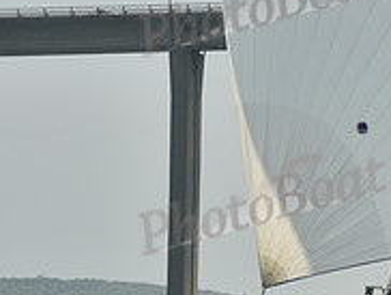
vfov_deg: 3.6
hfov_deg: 4.8
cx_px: 554
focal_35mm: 413
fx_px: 4671
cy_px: 281
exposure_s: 1/640
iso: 250
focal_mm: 135
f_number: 6.3
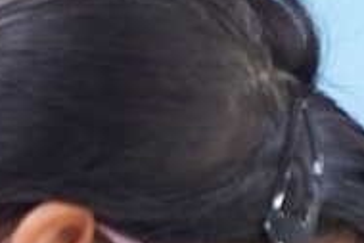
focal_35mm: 667
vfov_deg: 2.1
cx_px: 469
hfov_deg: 3.1
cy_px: 489
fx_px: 6749
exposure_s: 1/125
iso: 400
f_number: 1.8
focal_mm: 85
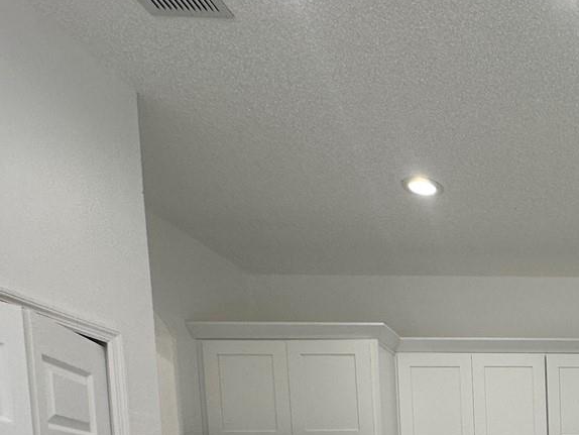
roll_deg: +0.6
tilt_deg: -4.1
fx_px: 653
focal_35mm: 39
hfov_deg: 37.5
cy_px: 561
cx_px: 678
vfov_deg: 29.7
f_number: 2.2
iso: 80
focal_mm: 2.22
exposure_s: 1/120
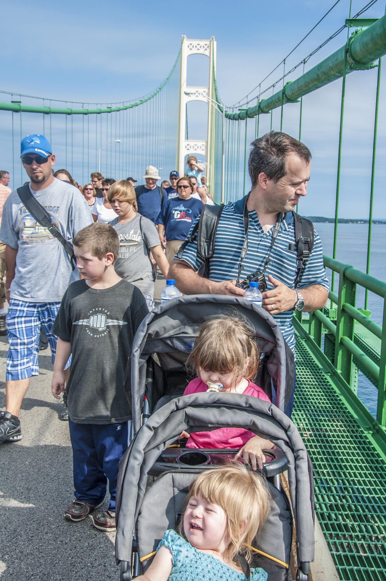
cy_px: 290
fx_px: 629
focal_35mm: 39
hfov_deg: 34.1
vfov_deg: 49.6
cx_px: 193
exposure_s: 1/200
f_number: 9
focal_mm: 26
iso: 100
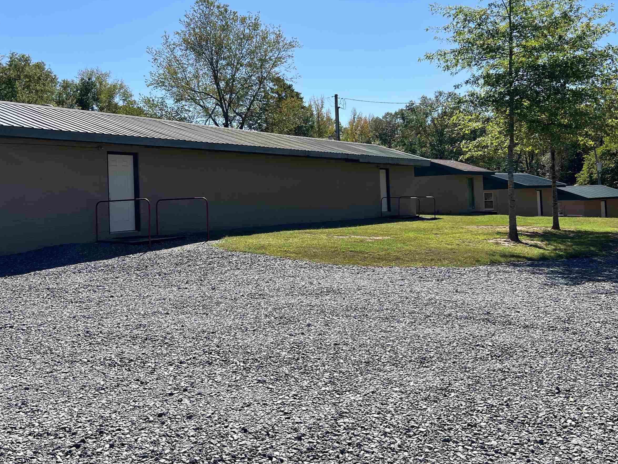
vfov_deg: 41.5
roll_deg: +1.9
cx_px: 290
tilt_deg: +2.6
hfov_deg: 53.9
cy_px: 176
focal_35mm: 34
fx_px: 607
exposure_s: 1/4115
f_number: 1.5
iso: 50
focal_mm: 5.7
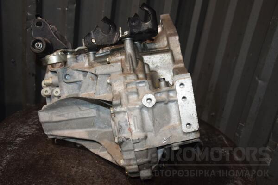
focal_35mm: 38
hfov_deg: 51.3
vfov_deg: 35.5
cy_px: 92
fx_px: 290
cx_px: 139
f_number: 5
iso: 800
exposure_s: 1/60
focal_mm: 25
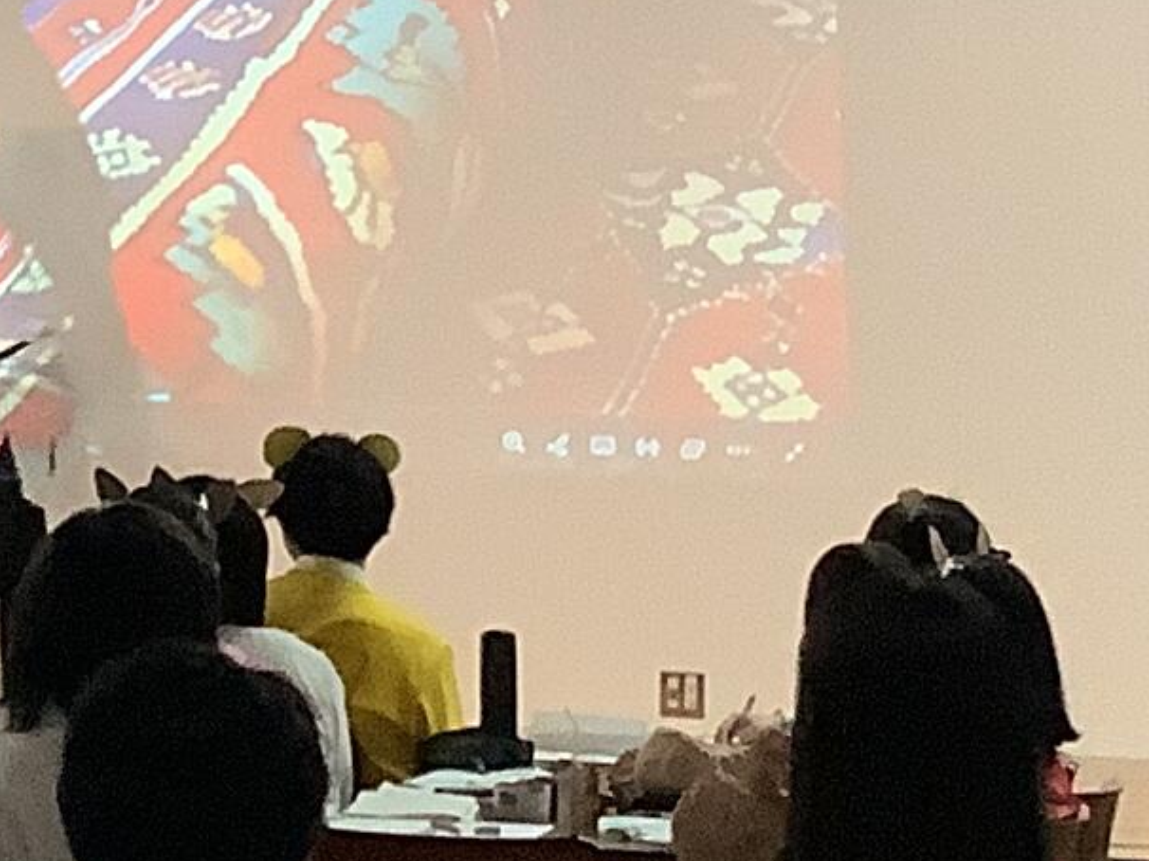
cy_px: -432
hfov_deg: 11.6
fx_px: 5541
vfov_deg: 8.7
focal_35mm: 167
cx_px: -231
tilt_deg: +7.9
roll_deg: -0.8
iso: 320
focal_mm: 3.3
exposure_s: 1/33
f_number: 2.4
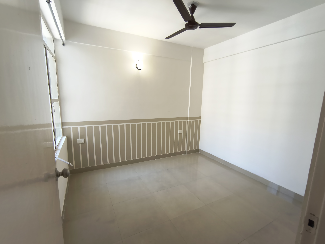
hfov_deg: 110.5
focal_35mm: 12
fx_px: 113
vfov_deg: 94.5
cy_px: 122
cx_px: 162
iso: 212
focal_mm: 2.13
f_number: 2.2
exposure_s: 1/50
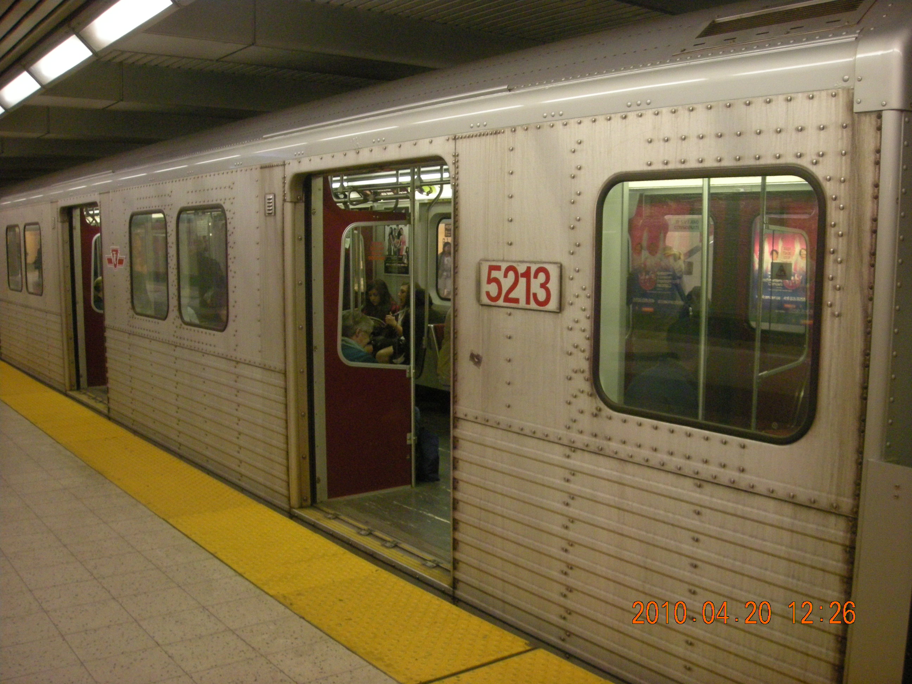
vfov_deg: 40.7
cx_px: 456
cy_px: 342
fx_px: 922
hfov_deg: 52.6
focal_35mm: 35
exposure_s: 1/57.6
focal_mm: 5.7
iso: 400
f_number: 2.8
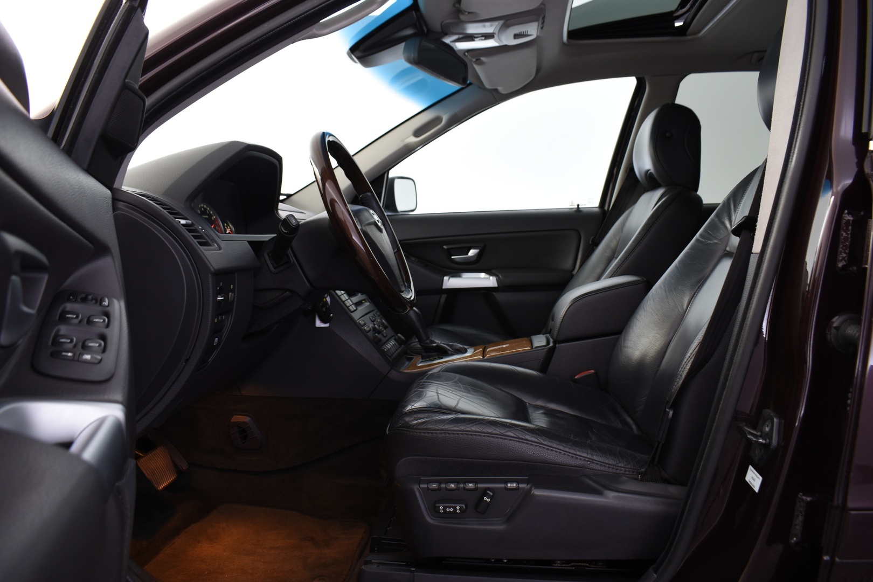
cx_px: 436
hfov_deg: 67.4
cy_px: 291
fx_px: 655
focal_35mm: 27
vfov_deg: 47.9
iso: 100
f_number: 5.6
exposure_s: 1.5
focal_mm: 18
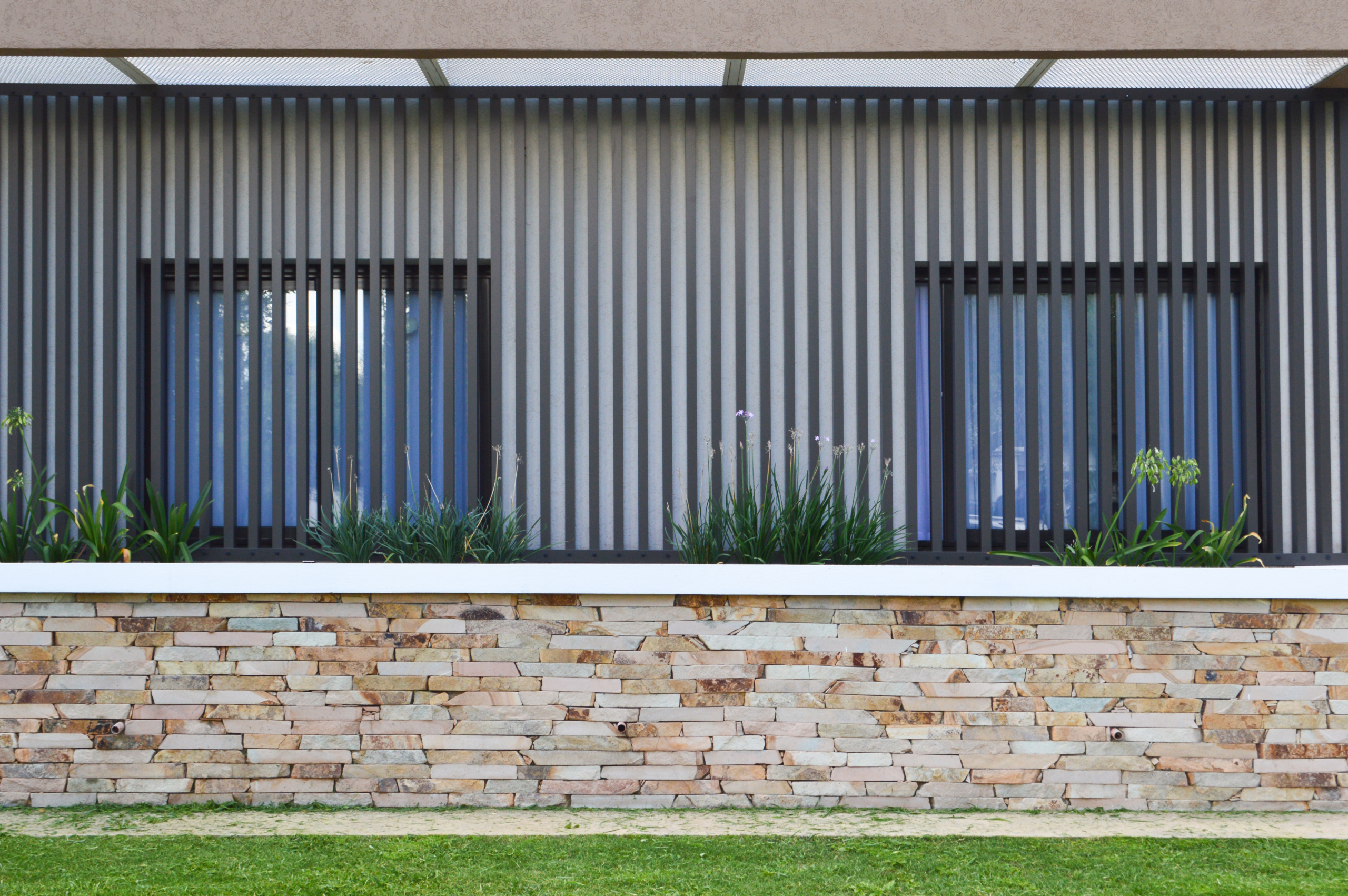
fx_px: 1908
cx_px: 674
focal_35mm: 51
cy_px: 448
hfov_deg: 38.9
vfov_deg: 26.4
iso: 400
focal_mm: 34
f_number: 8
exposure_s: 1/60
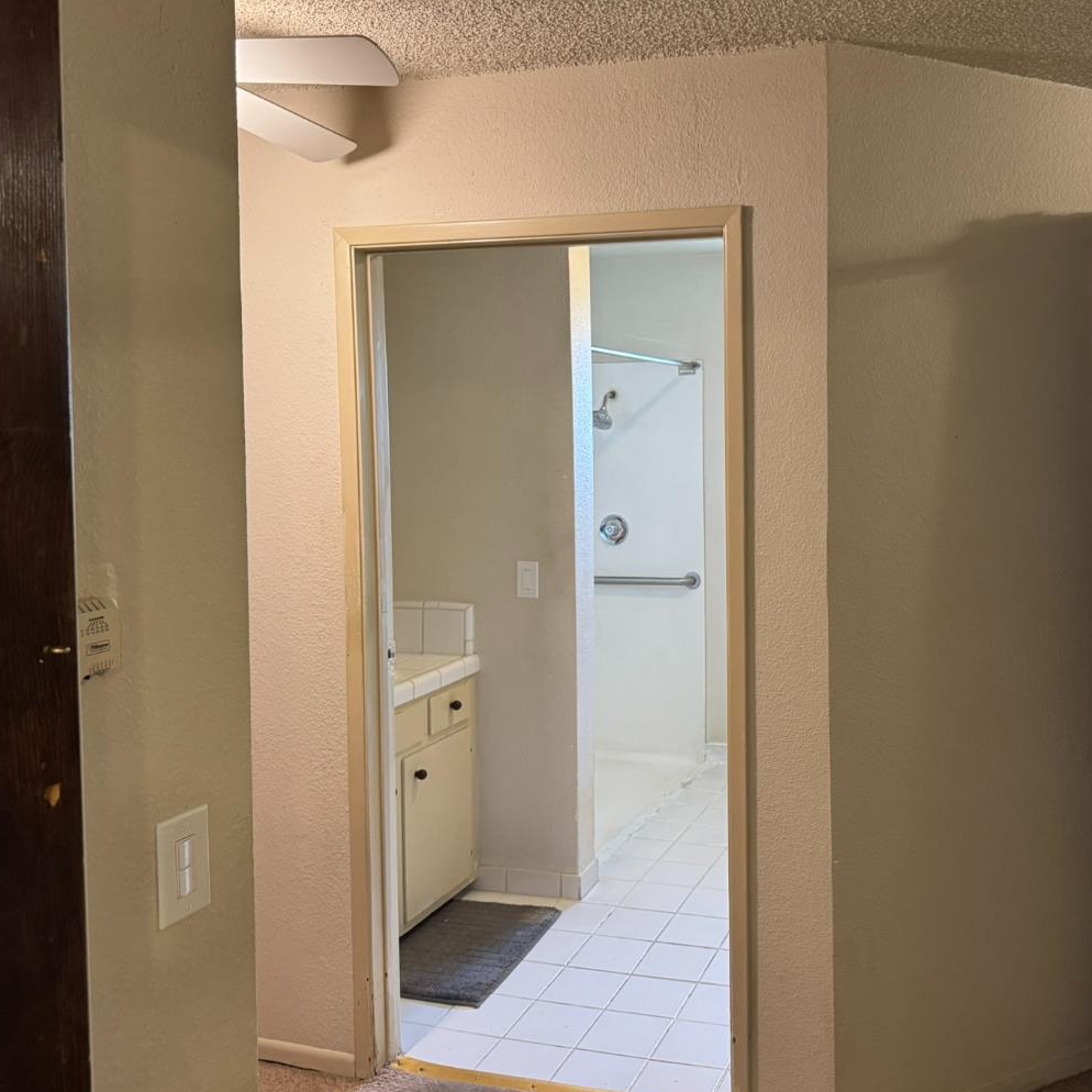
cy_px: 492
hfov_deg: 50.2
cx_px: 728
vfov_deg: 51.0
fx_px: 1142
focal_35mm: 32
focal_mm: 6.76
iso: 400
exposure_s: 1/60
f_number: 1.78
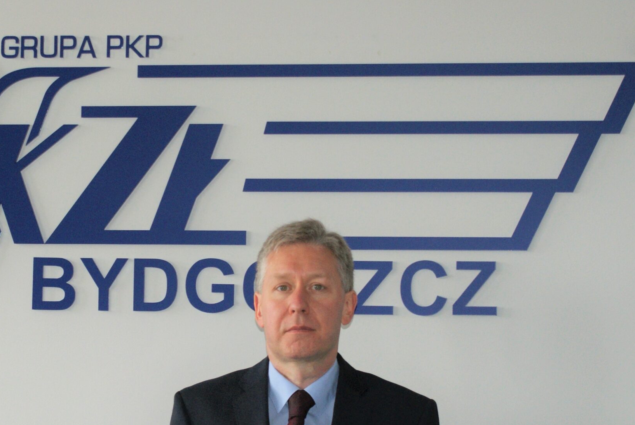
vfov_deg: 13.0
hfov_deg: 19.3
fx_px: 1868
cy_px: 289
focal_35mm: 106
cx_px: 234
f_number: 5.6
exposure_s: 1/60
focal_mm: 45
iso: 400
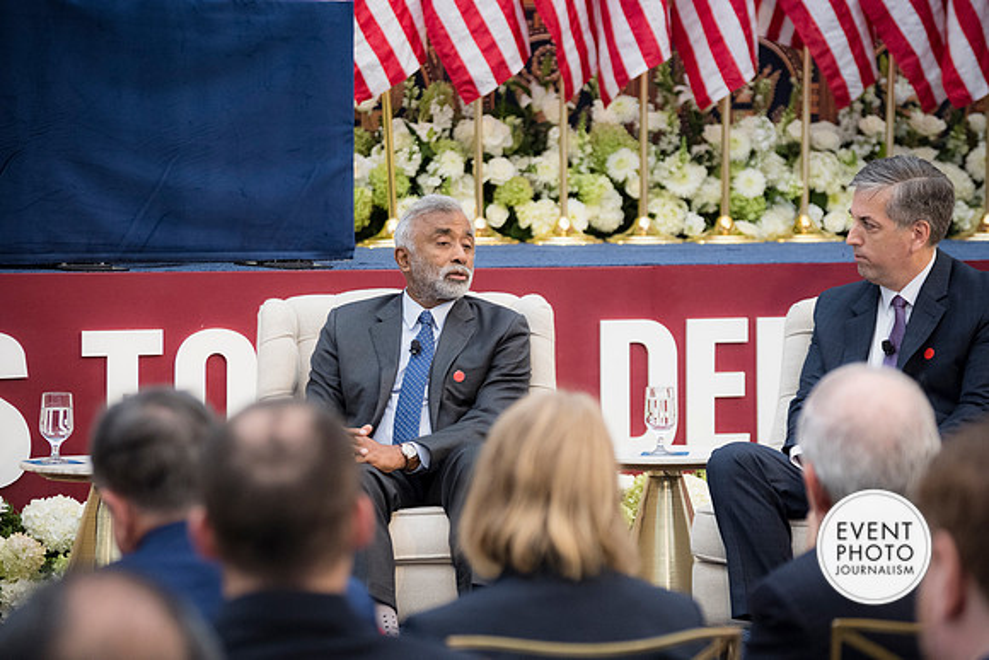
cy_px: 330
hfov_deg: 16.4
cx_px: 494
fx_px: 3435
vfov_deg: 11.0
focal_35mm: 125
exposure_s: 1/400
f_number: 4.8
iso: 1400
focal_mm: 125
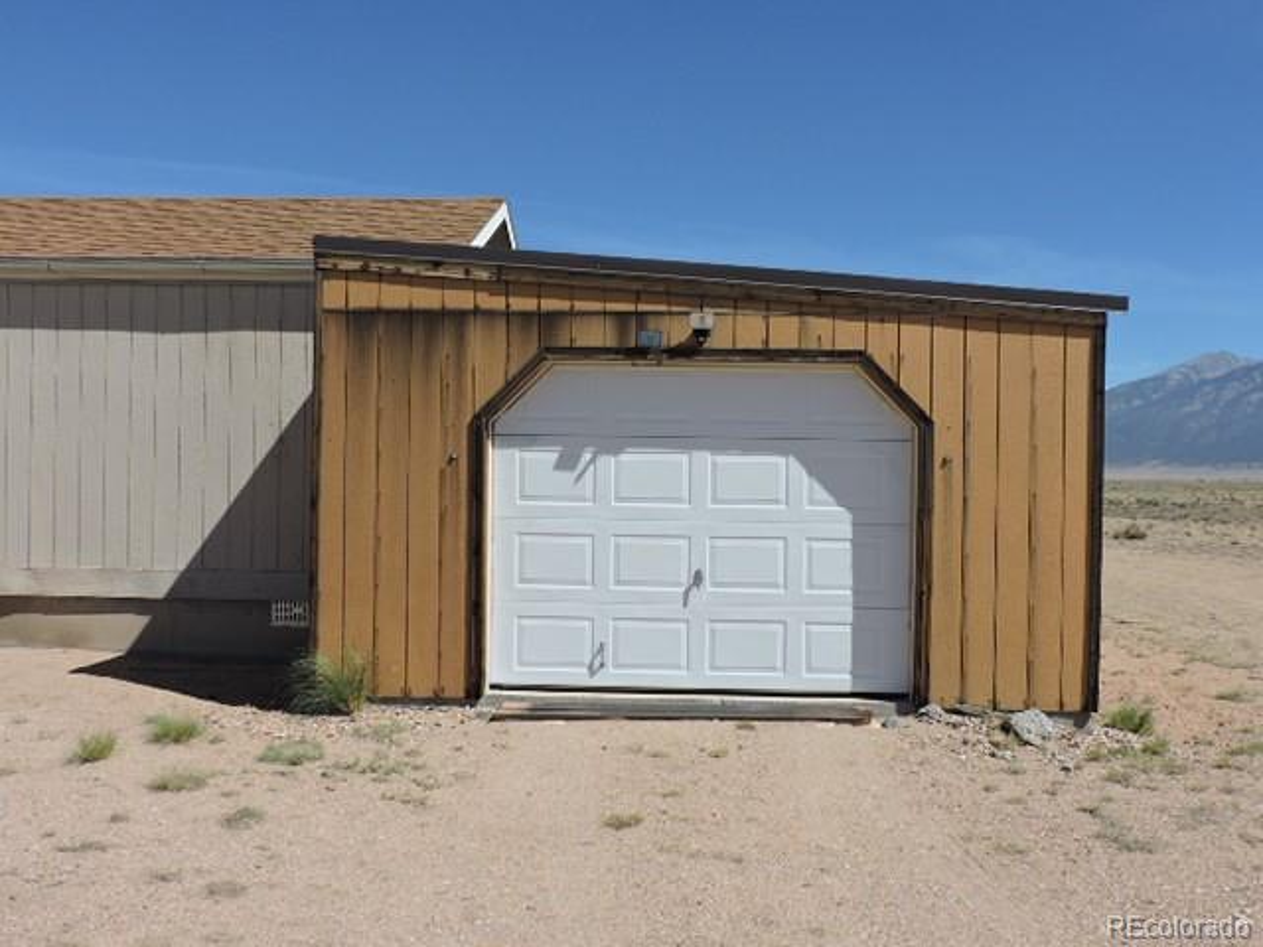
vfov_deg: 42.9
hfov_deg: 55.4
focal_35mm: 33
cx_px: 632
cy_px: 474
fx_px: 1204
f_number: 3.6
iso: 100
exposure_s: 1/1250
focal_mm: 5.9
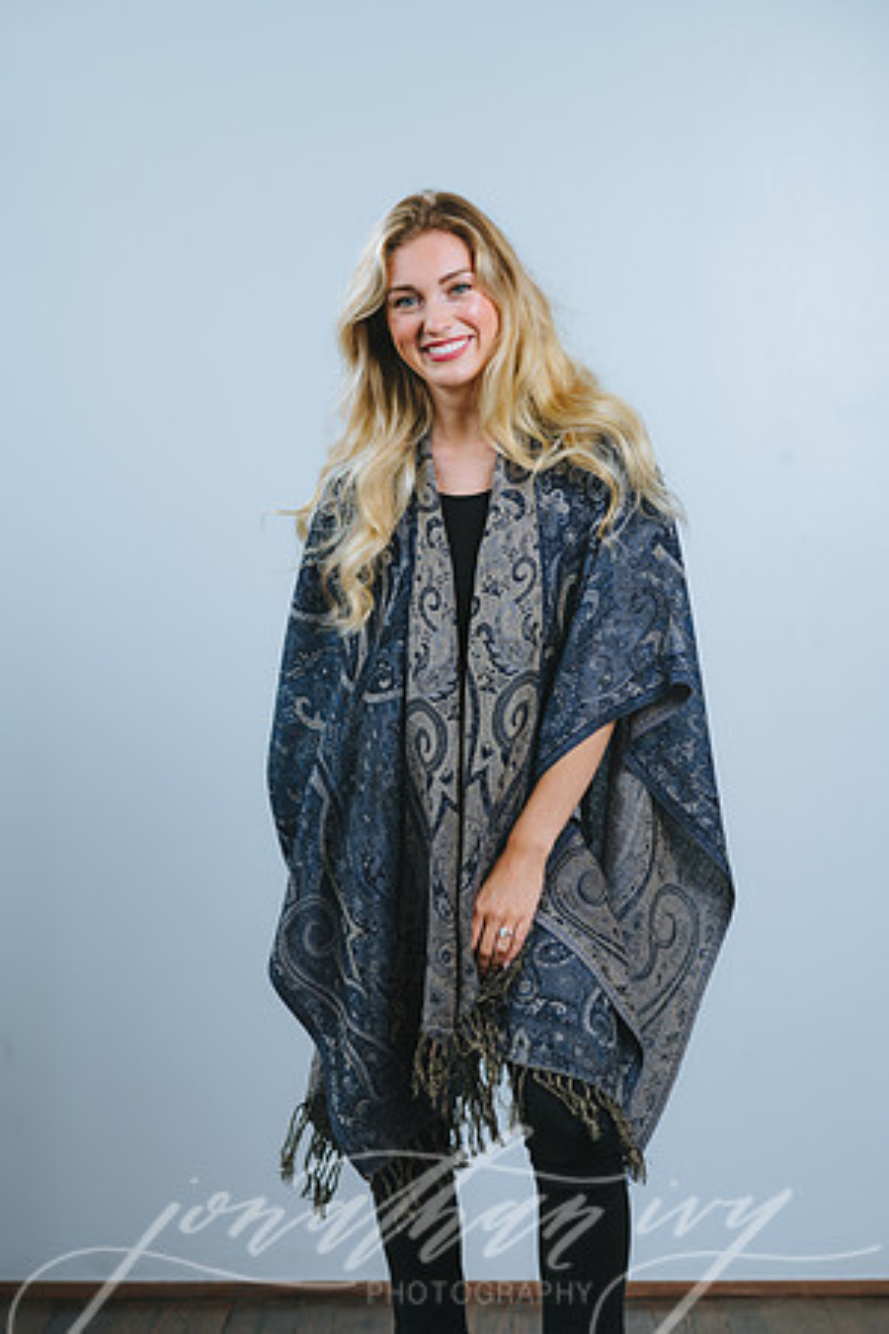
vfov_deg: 23.9
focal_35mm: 85
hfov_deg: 16.1
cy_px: 667
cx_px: 444
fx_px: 3148
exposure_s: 1/160
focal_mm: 85
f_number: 4
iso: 100
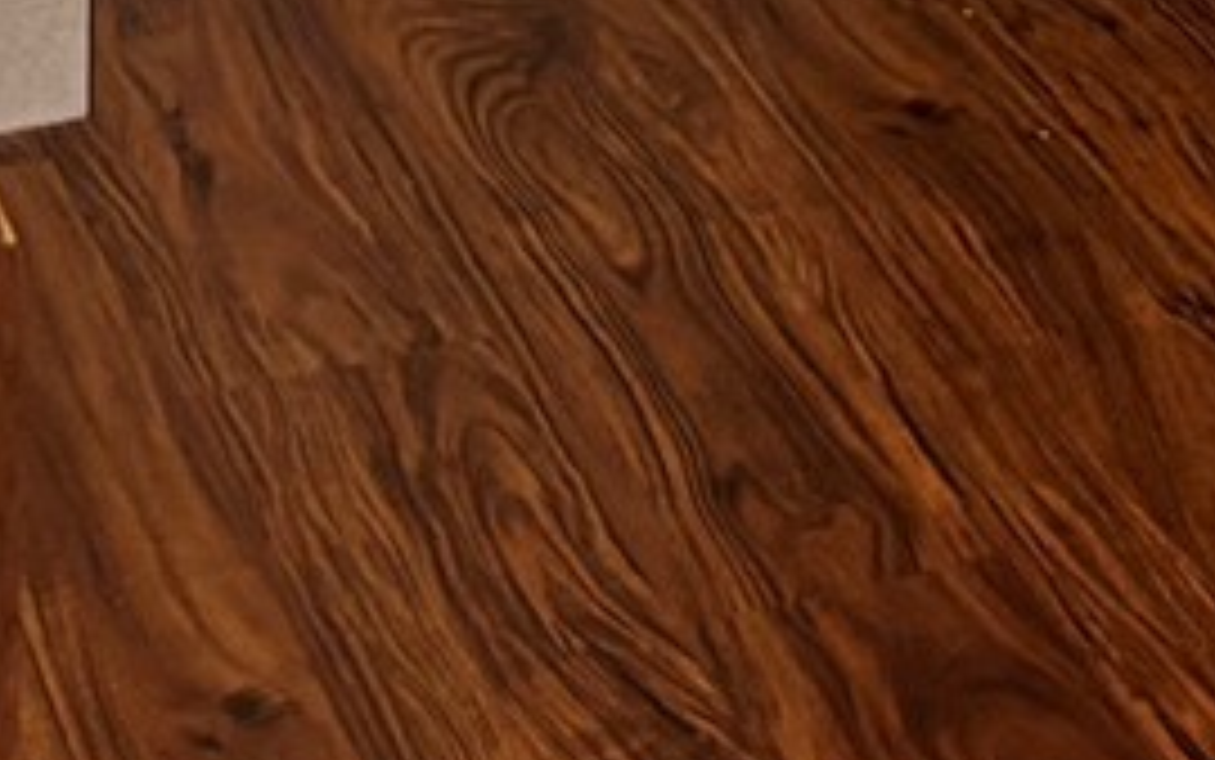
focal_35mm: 196
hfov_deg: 10.3
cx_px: 1863
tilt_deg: -3.6
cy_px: -2195
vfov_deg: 5.8
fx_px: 6493
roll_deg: +0.0
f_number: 1.6
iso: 500
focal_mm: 5.96
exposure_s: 1/40
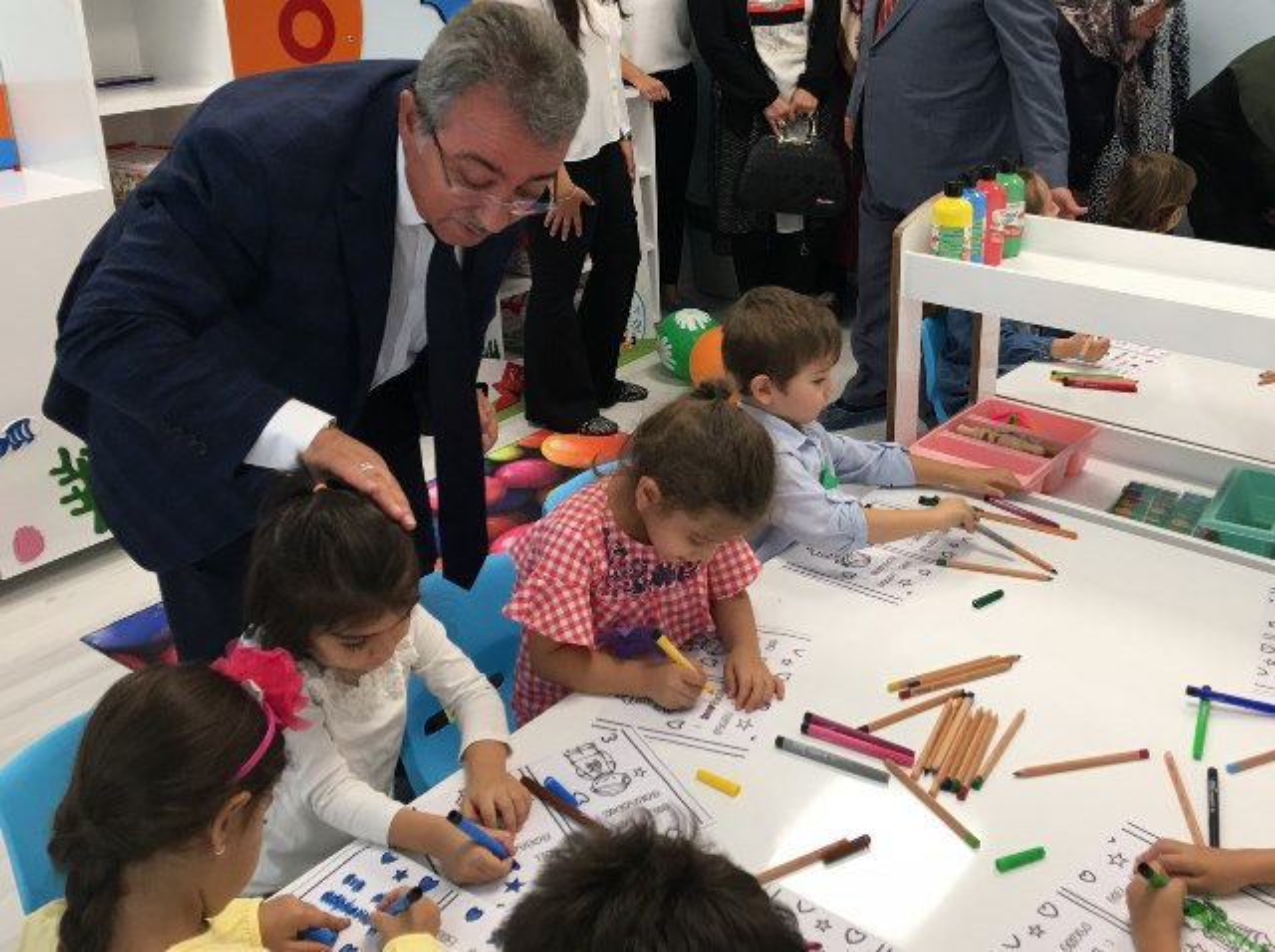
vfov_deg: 48.1
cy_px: 476
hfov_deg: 61.7
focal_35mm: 29
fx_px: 1067
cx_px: 638
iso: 50
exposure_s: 1/33
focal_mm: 4.15
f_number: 2.2
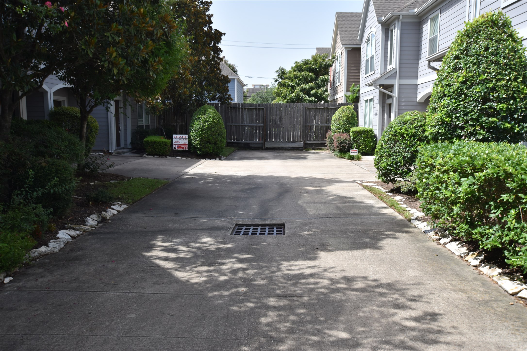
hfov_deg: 61.9
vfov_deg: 43.6
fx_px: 439
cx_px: 264
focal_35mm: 30
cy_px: 176
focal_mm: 20
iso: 100
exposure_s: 1/320
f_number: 5.6
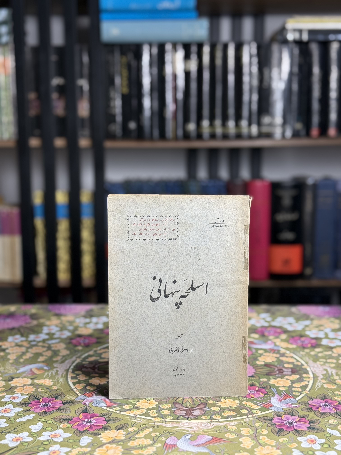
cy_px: 228
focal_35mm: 48
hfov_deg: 30.3
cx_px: 170
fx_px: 630
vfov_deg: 39.7
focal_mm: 6.76
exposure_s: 1/100
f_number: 1.78
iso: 100
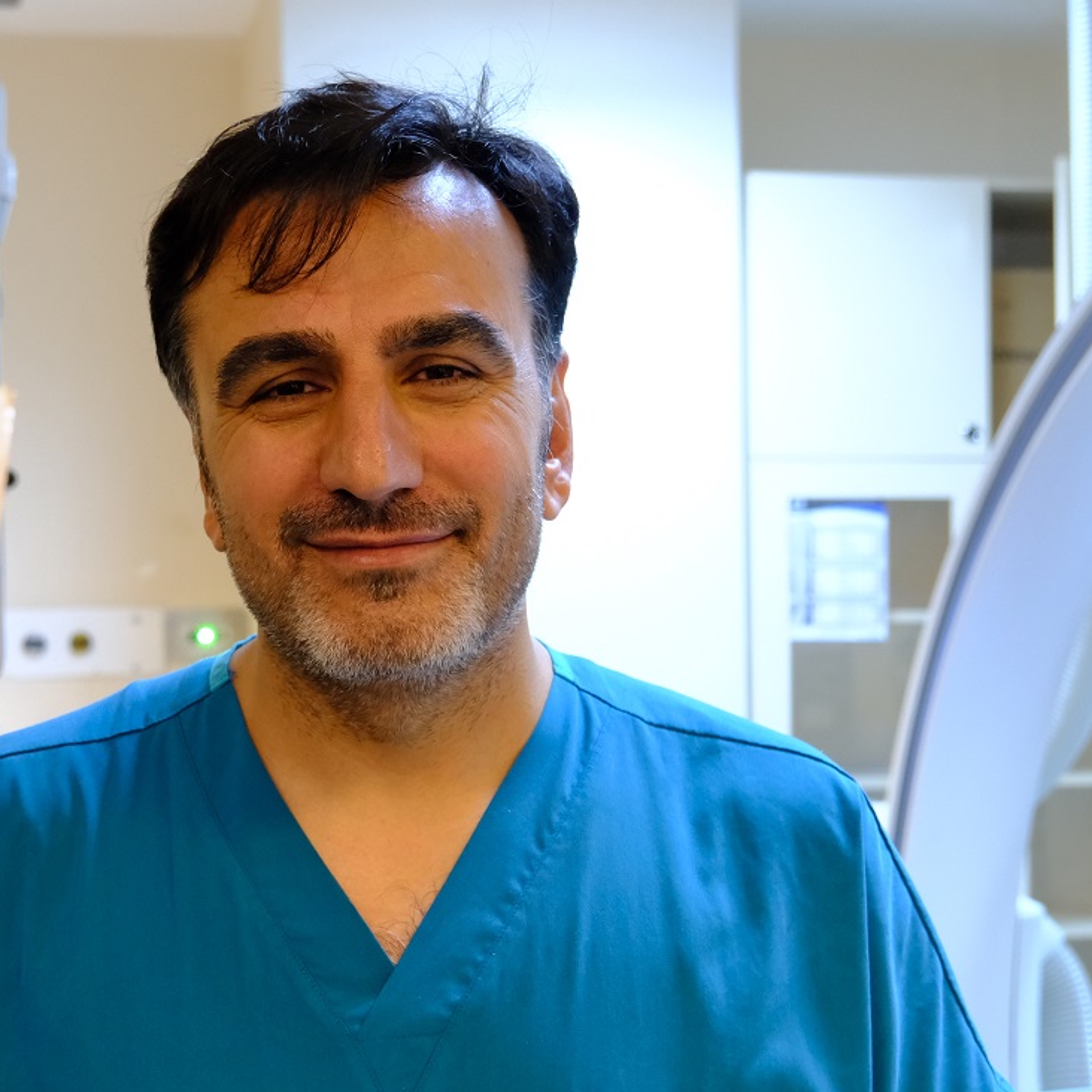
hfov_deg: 26.3
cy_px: 677
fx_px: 2320
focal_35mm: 65
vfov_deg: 26.4
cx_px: 348
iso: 1600
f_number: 4
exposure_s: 1/25
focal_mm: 27.5
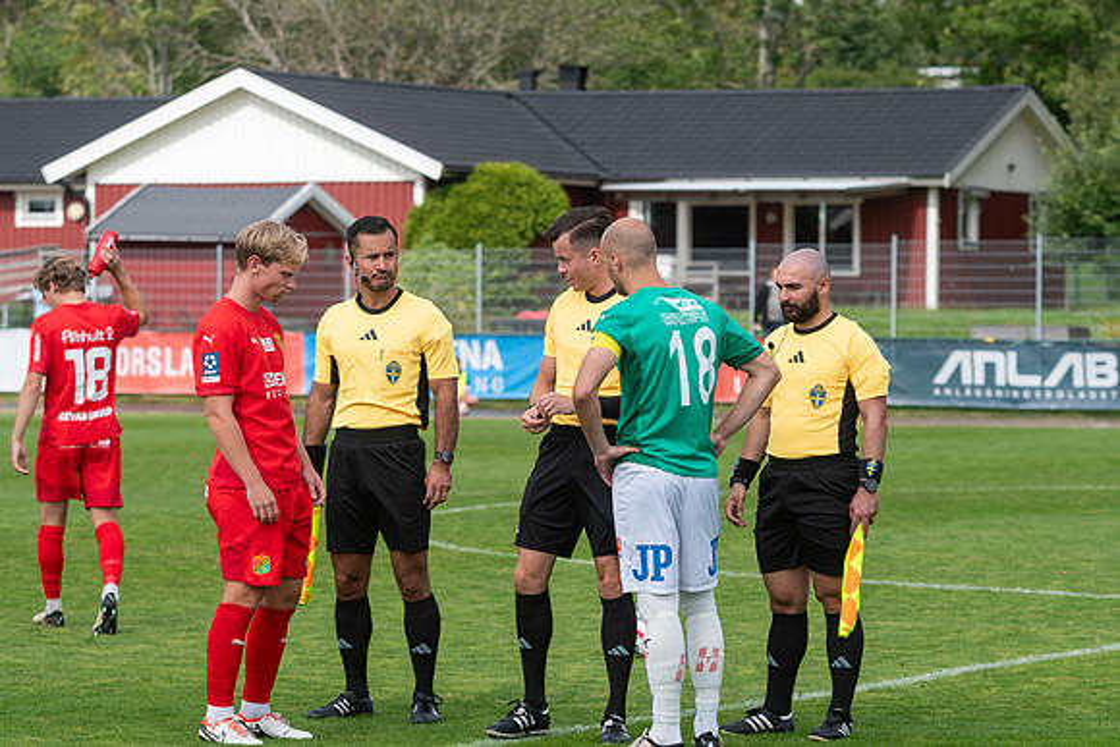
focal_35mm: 170
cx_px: 560
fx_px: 5286
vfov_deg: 8.1
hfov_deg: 12.1
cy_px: 374
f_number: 5
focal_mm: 112
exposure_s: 1/640
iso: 110
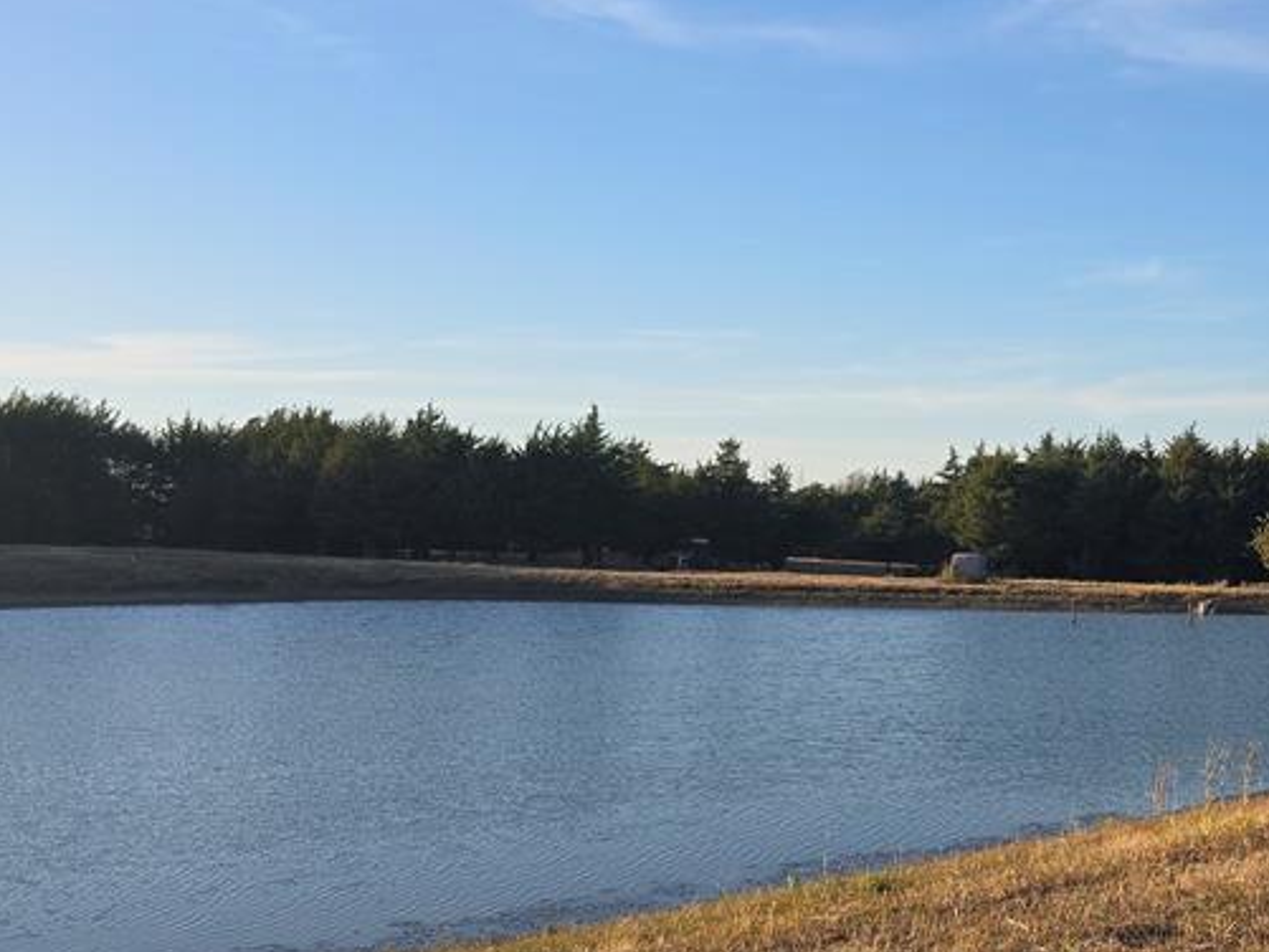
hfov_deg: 36.6
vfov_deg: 30.8
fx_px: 1723
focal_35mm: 47
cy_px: 560
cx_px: 1246
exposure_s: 1/535
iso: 12
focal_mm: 6.3
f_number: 1.7
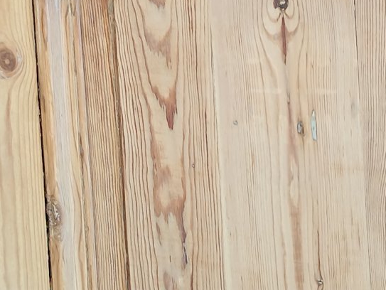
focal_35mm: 106
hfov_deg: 18.5
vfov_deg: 13.8
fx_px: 1183
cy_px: 264
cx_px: 251
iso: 582
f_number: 1.75
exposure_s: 1/60
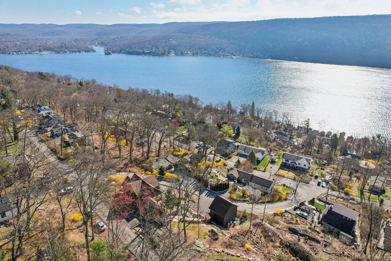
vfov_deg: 57.2
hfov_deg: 78.6
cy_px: 130
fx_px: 239
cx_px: 196
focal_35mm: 22
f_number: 2.8
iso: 110
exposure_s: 1/1600
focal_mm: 8.4
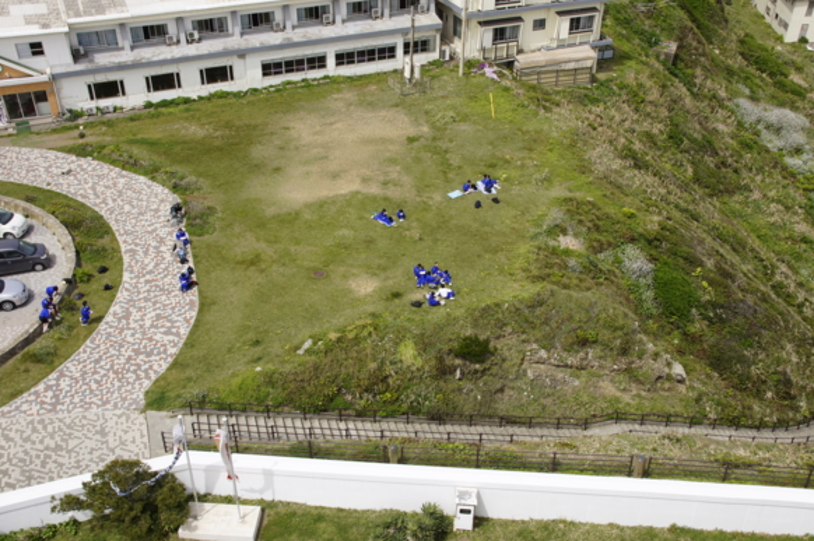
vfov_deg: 38.8
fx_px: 768
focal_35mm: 34
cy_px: 265
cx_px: 403
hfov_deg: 55.8
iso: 200
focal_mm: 22
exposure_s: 1/320
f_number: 10
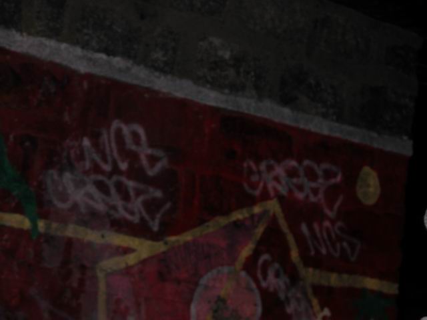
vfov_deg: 10.9
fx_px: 1678
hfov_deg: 14.5
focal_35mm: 136
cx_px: 214
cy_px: 160
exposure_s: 1/125
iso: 100
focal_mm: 34.7
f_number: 3.8
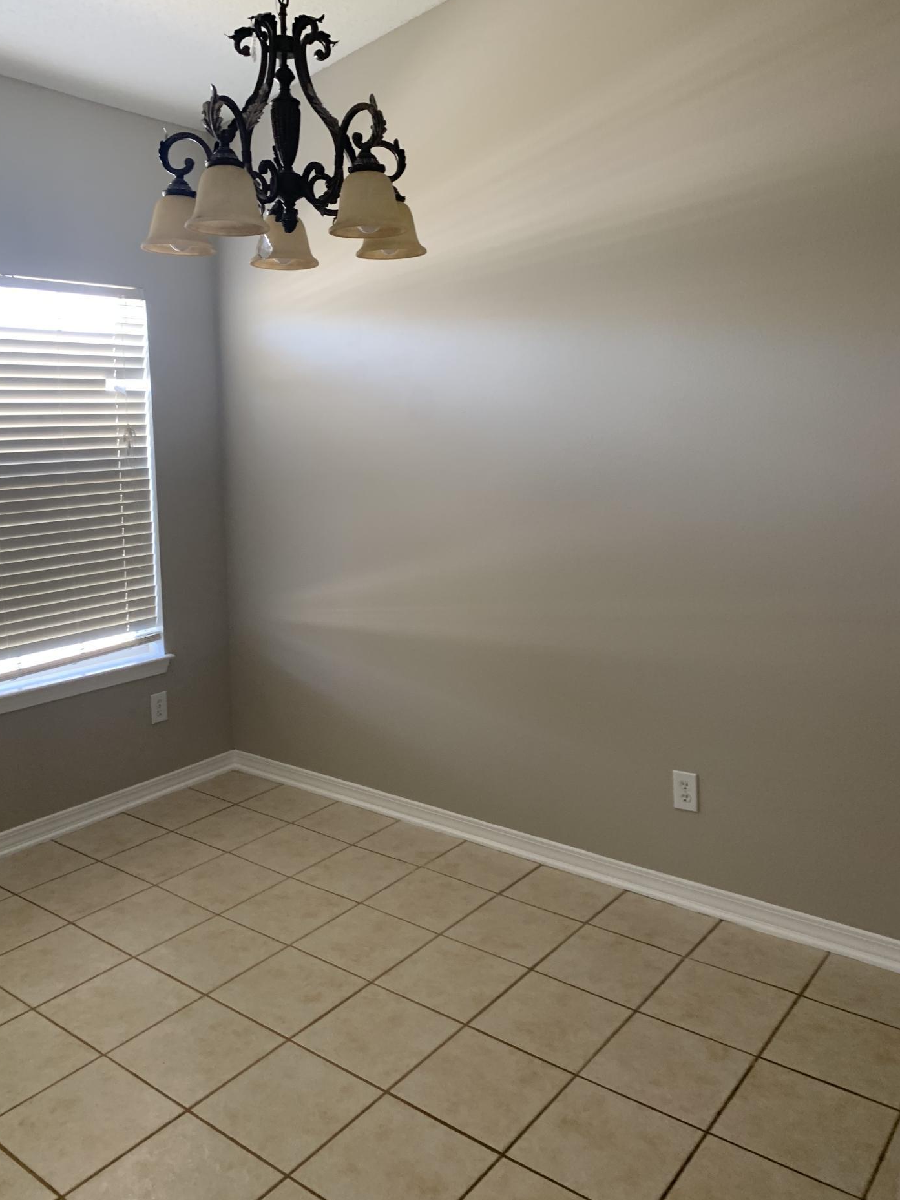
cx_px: 424
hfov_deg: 49.7
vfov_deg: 63.4
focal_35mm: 28
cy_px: 558
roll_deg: +2.0
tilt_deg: -7.7
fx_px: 971
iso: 125
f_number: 1.8
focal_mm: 4.25
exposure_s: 1/60
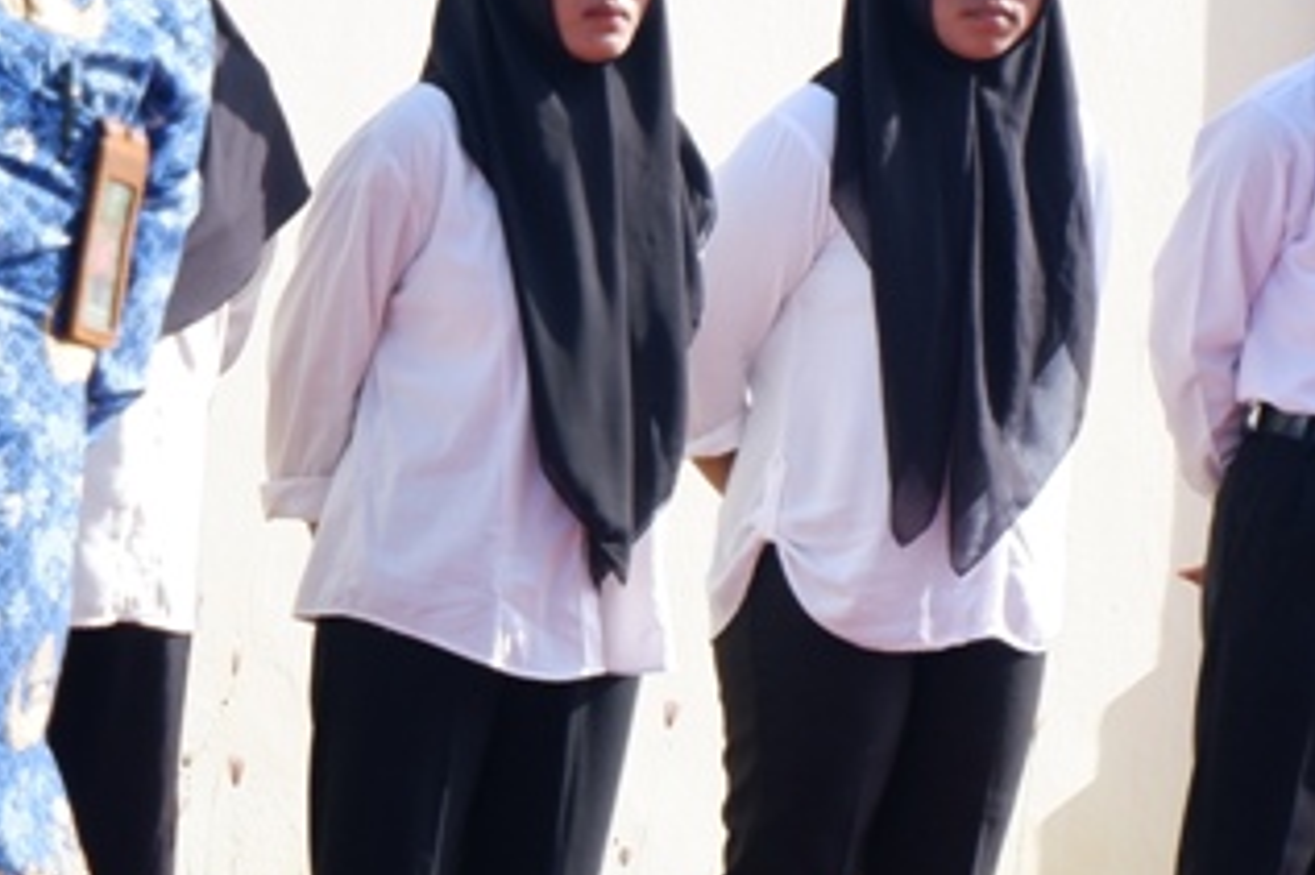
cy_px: 222
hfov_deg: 9.6
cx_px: -394
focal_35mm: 210
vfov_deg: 6.5
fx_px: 7667
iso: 200
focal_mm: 43.2
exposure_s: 1/300
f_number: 5.6
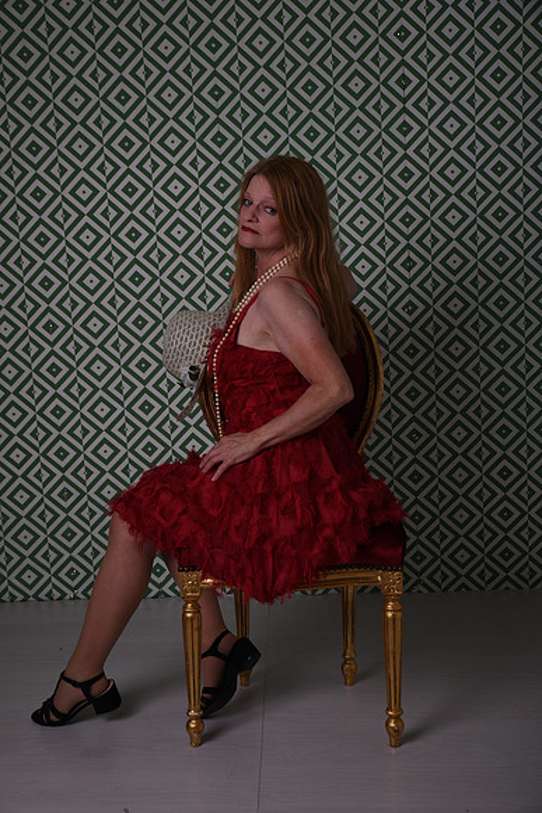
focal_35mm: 55
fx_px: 1241
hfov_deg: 24.6
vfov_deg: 36.2
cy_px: 406
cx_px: 271
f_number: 9
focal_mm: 55
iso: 100
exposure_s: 1/160
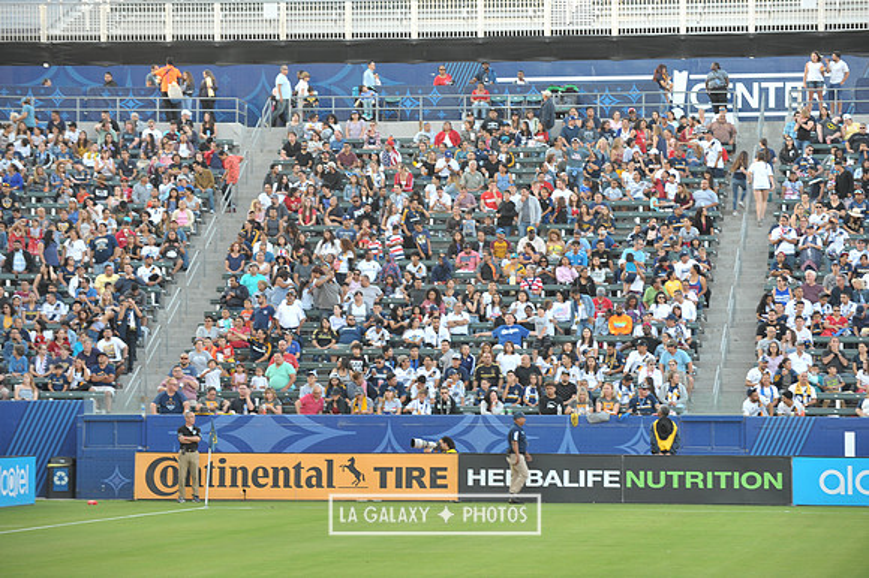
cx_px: 434
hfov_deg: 15.8
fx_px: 3136
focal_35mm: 130
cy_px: 289
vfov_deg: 10.5
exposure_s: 1/100
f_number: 5
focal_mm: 130
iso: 400
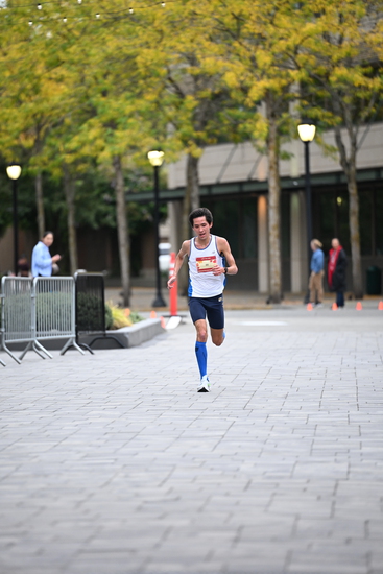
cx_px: 192
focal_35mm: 200
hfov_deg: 6.9
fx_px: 3189
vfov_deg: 10.3
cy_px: 287
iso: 1600
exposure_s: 1/800
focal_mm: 200
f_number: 2.8
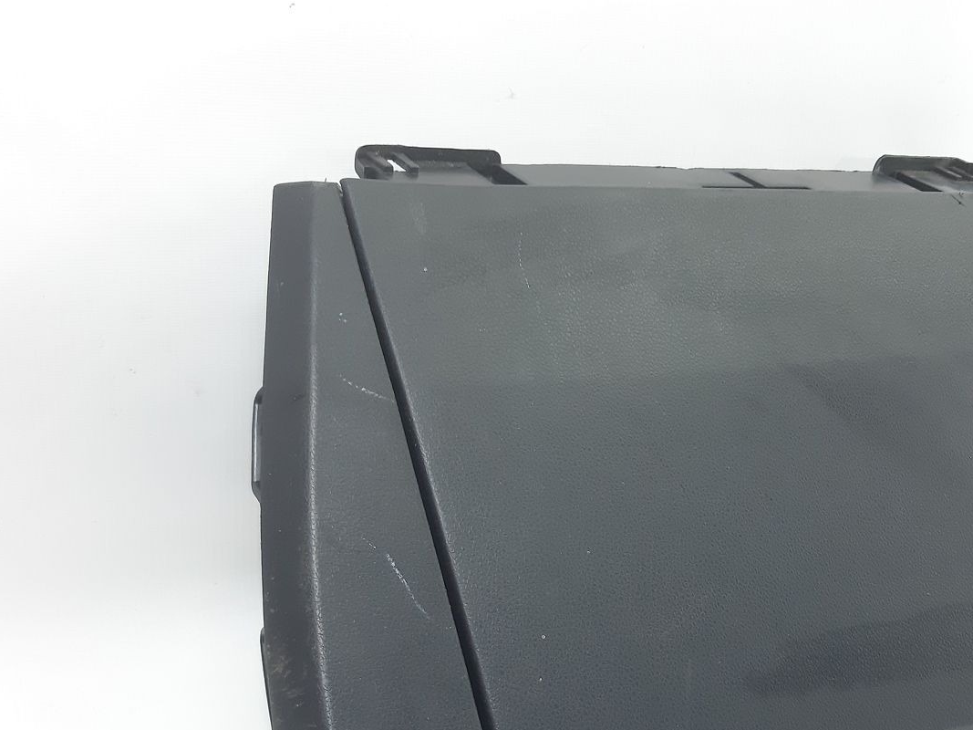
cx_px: 581
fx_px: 1209
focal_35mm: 43
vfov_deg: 33.0
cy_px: 544
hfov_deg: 43.6
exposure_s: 1/50
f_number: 1.7
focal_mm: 3.93
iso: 100
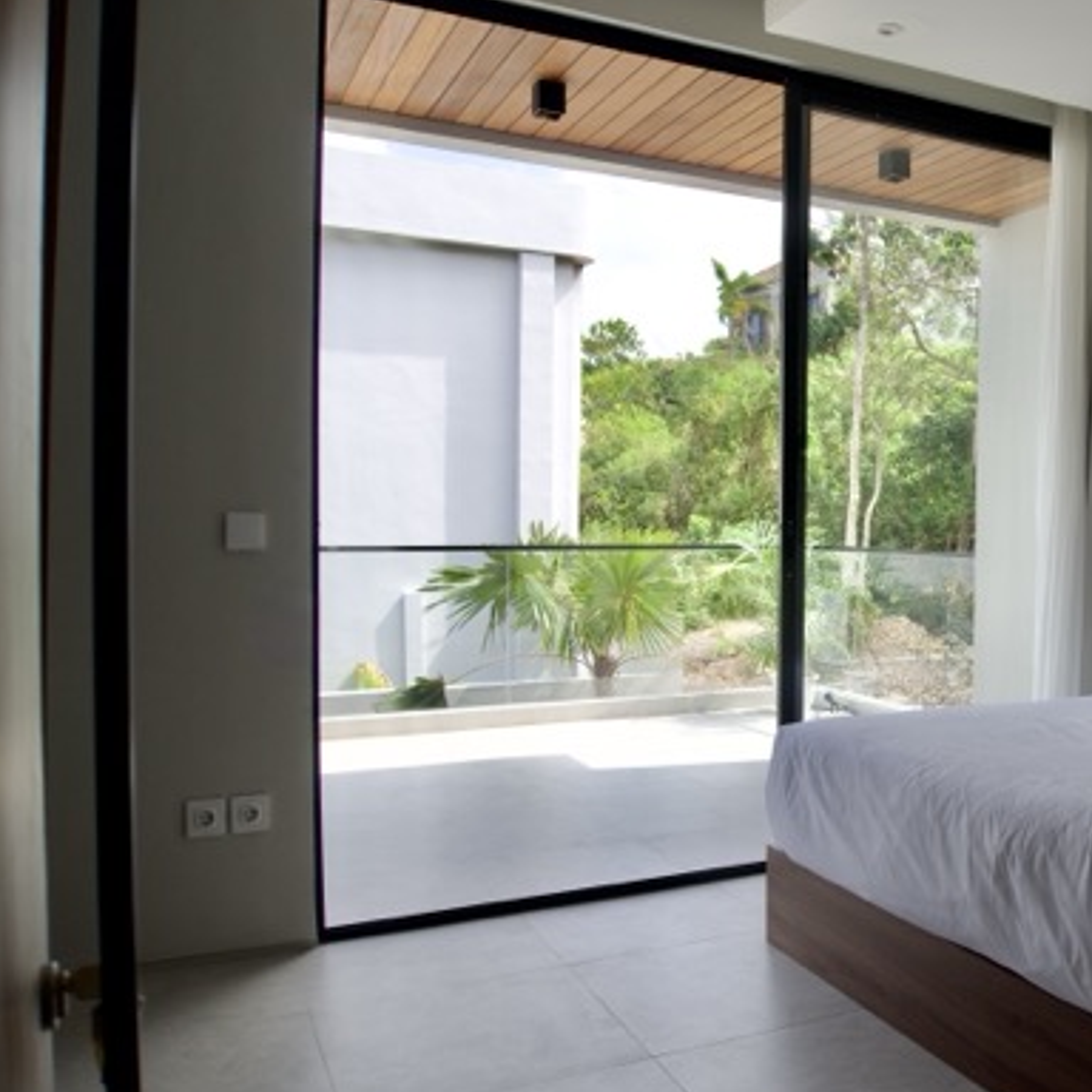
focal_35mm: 34
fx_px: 1213
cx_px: 899
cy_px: 553
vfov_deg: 48.4
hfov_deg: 45.6
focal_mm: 16
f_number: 4.5
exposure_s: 1/320
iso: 100
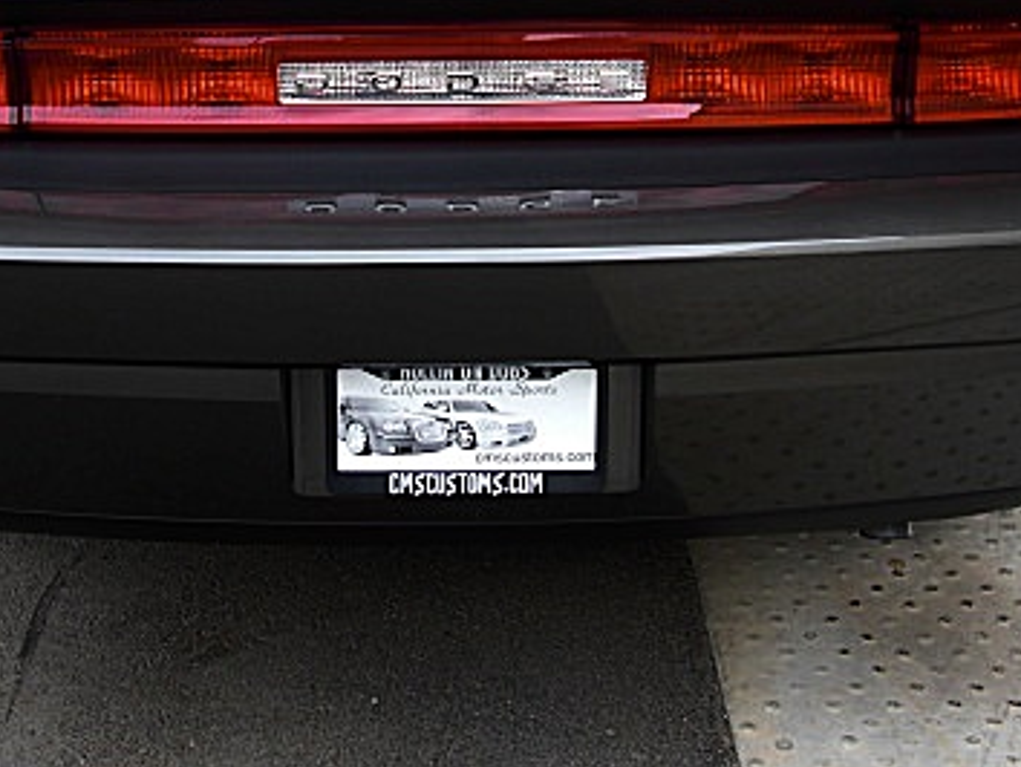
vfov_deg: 22.4
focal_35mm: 65
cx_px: 453
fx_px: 1918
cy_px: 170
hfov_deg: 29.8
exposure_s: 1/125
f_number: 2.8
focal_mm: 6.3
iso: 50
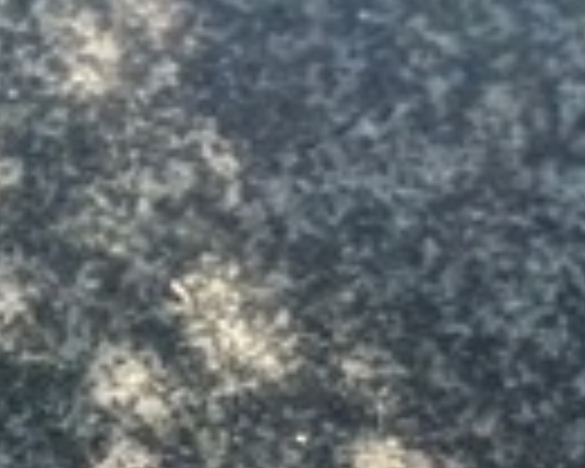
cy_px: 1346
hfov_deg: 12.3
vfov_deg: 8.5
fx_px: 2701
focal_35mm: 156
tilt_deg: -48.7
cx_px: 184
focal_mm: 5.7
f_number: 1.5
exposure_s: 1/219
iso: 40
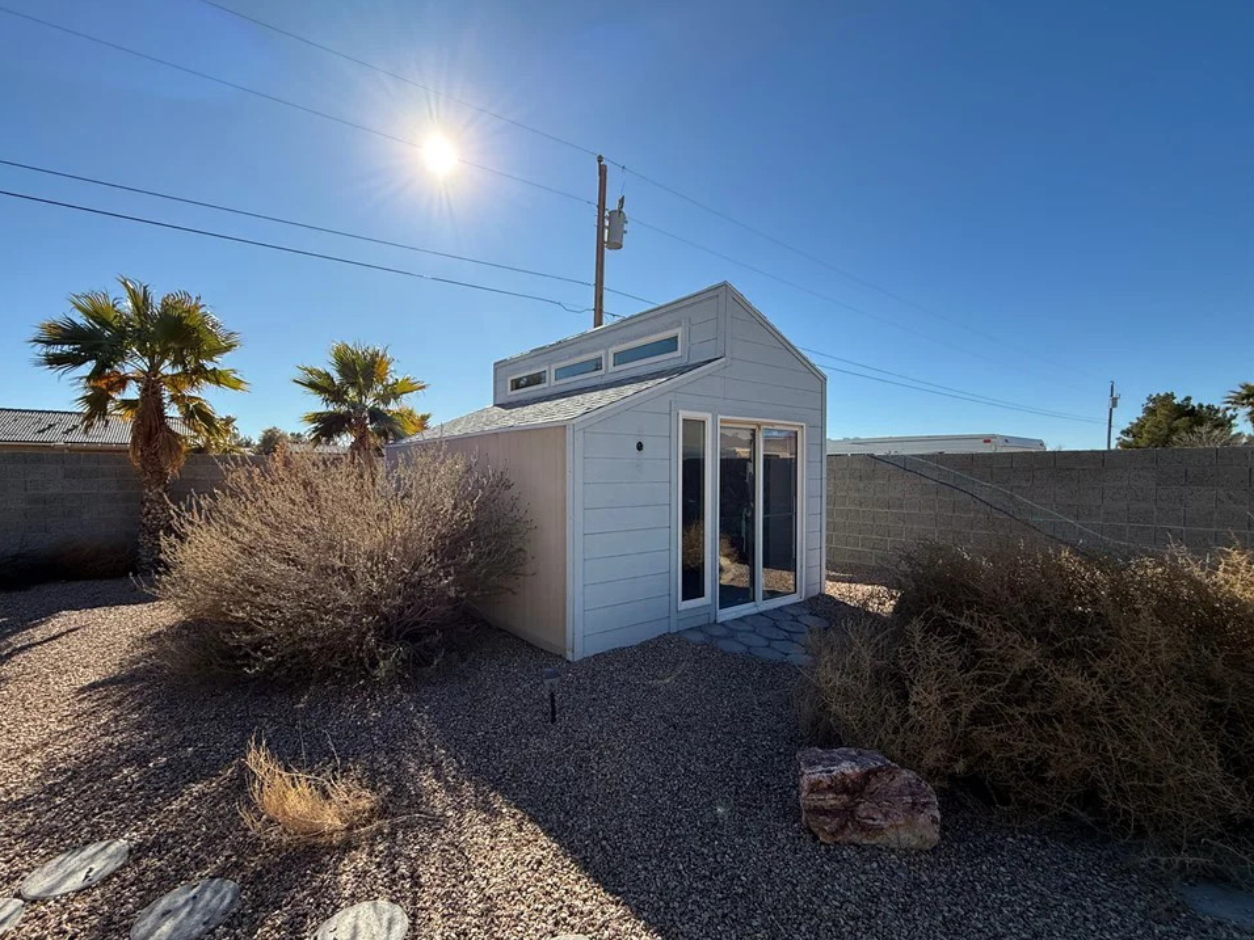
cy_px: 480
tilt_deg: -0.4
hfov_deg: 98.0
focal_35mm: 15
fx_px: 543
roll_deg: -0.2
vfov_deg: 81.7
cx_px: 584
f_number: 2.2
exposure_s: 1/2092
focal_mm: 2.22
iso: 50
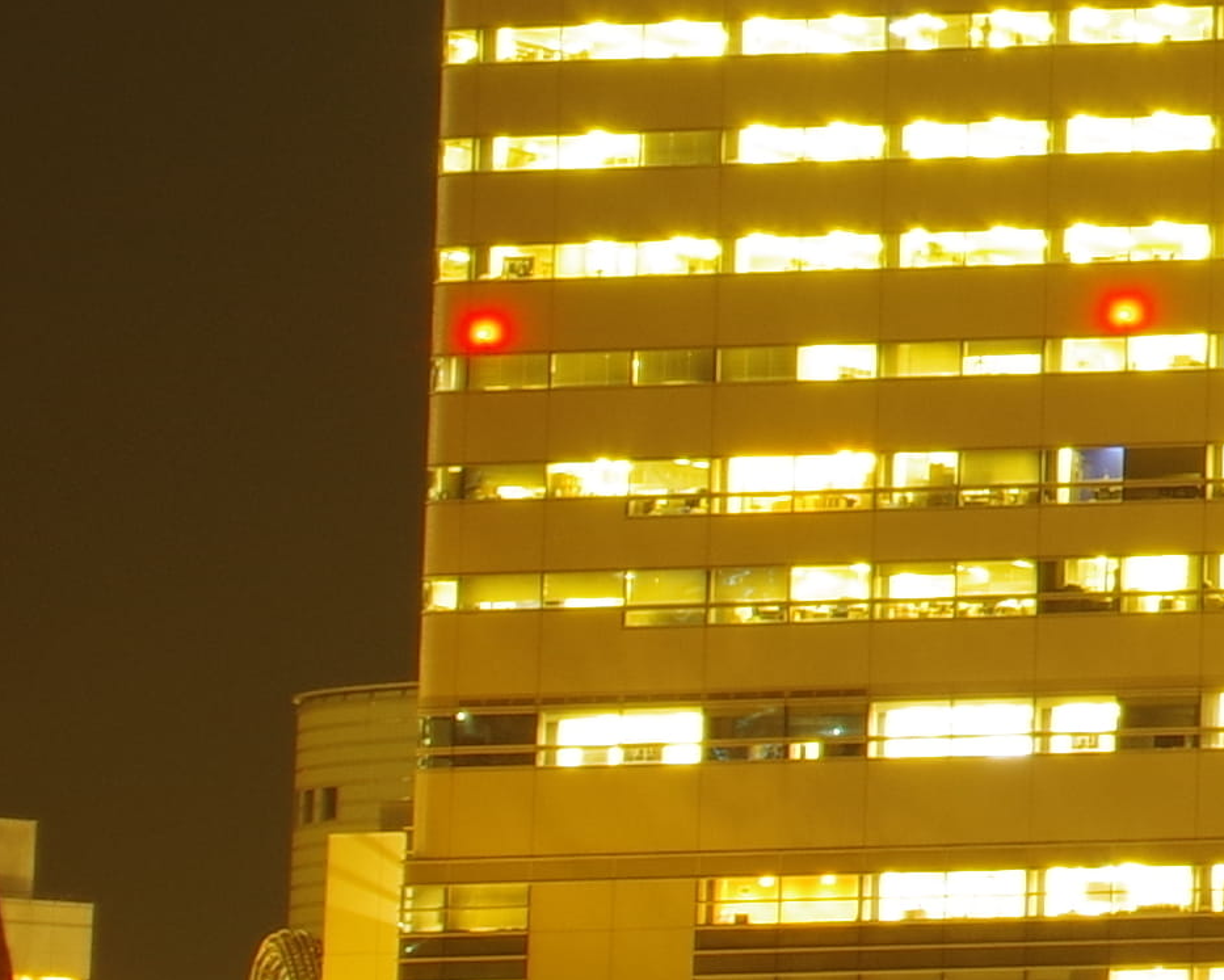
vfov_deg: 4.2
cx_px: 3786
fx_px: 13118
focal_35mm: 362
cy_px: -600
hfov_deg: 5.0
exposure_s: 25
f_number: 16
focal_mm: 40
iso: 100
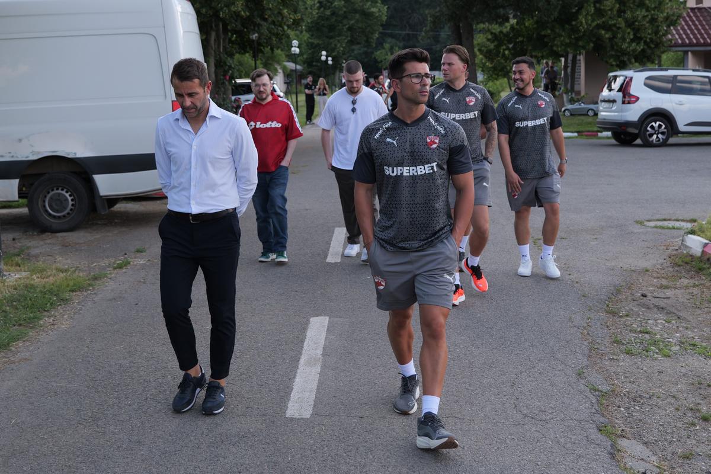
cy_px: 237
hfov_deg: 57.2
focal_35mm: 33
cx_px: 356
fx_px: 652
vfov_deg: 40.0
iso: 250
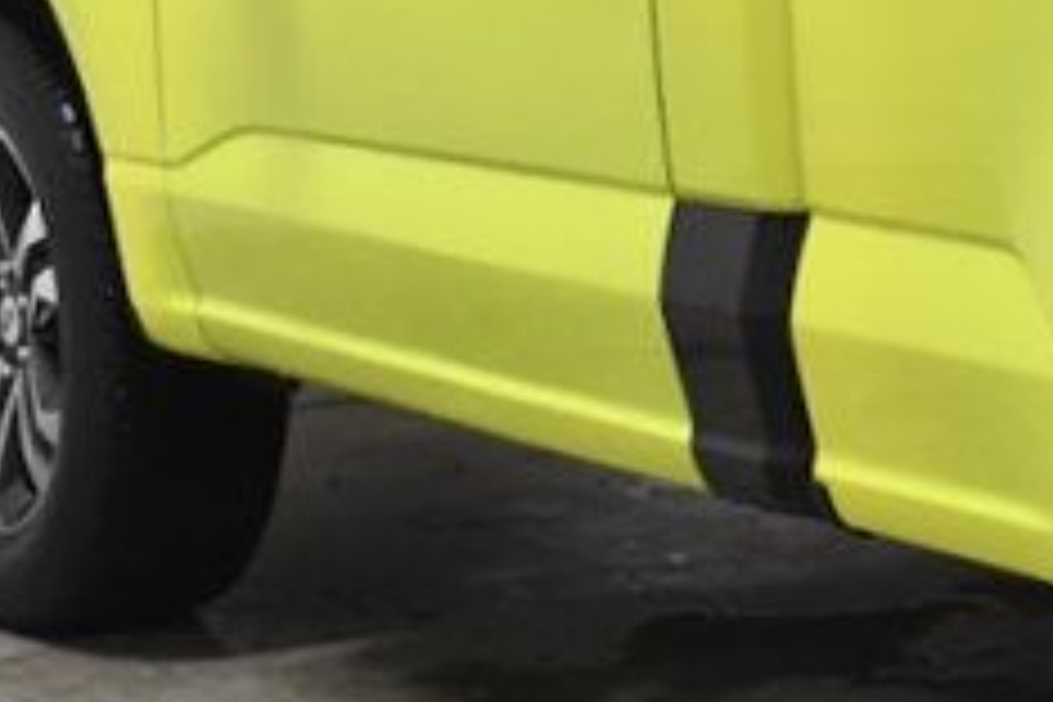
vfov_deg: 9.2
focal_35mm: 149
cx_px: 1894
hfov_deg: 12.6
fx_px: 4358
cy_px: 2
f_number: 4.5
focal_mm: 23
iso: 2500
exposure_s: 1/640
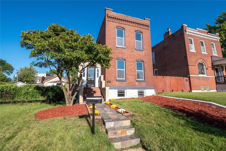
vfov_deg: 73.7
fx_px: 100
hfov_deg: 96.7
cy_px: 76
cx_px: 113
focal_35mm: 16
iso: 400
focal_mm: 8
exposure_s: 1/2000
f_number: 6.3
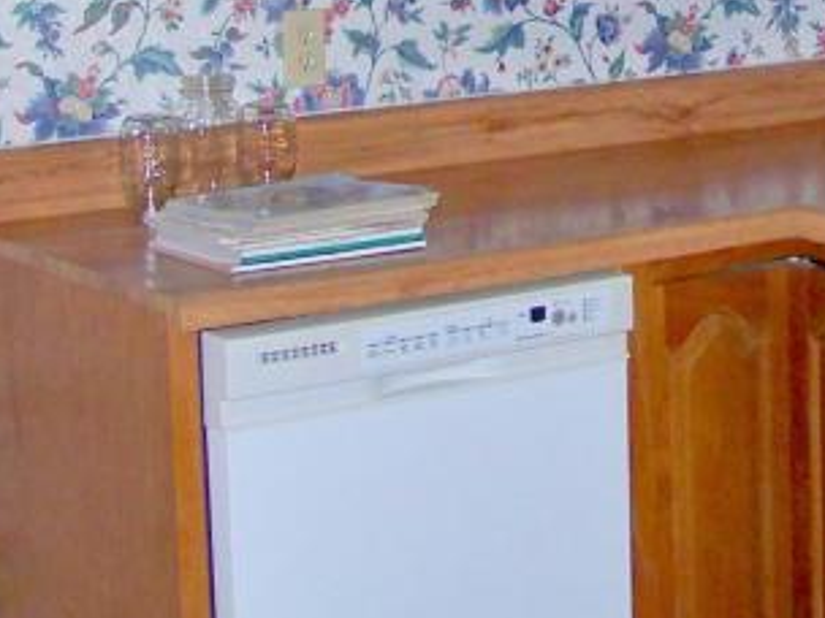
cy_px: -76
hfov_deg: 17.6
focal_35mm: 111
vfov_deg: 13.1
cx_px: 643
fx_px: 2645
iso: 200
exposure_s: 1/30
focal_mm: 5.85
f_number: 2.8
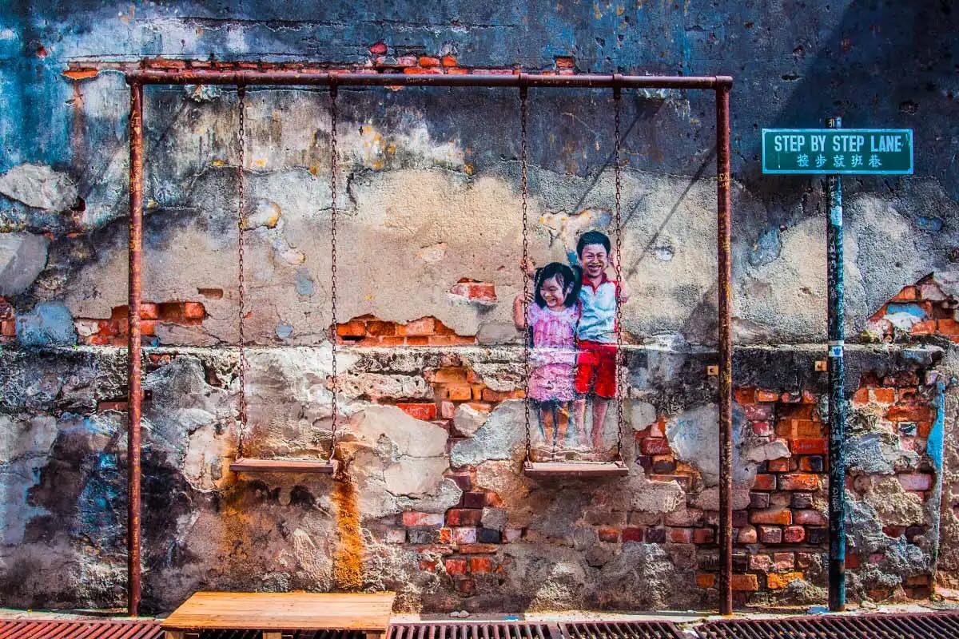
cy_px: 320
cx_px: 480
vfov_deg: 43.6
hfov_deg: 61.9
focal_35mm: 30
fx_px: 799
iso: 200
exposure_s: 1/500
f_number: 5.6
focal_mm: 20
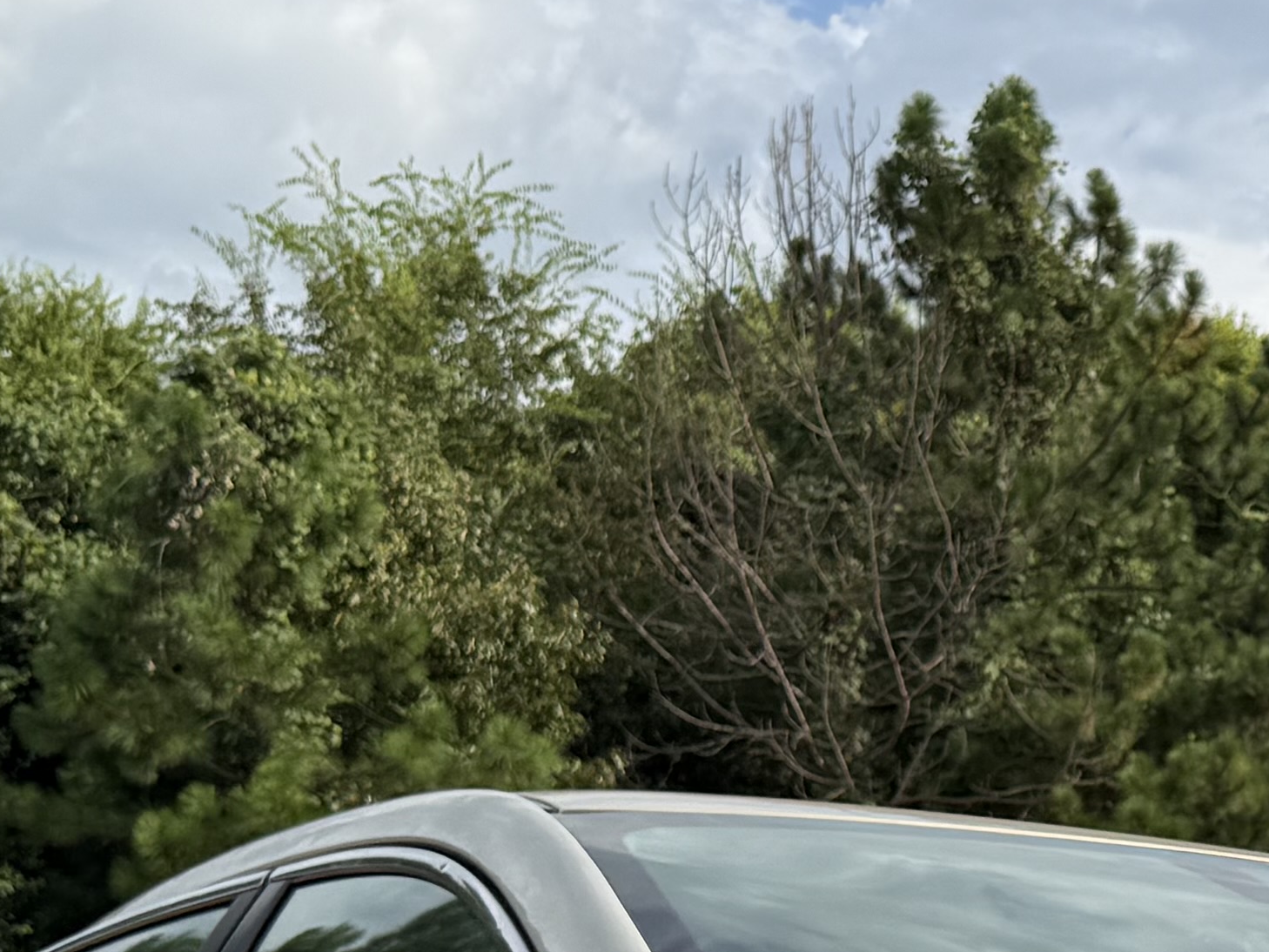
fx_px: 3447
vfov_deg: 14.9
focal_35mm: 94
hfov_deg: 19.5
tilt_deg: -1.9
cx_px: 1560
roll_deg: +2.1
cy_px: 1311
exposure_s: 1/5319
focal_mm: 6.76
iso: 80
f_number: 1.78
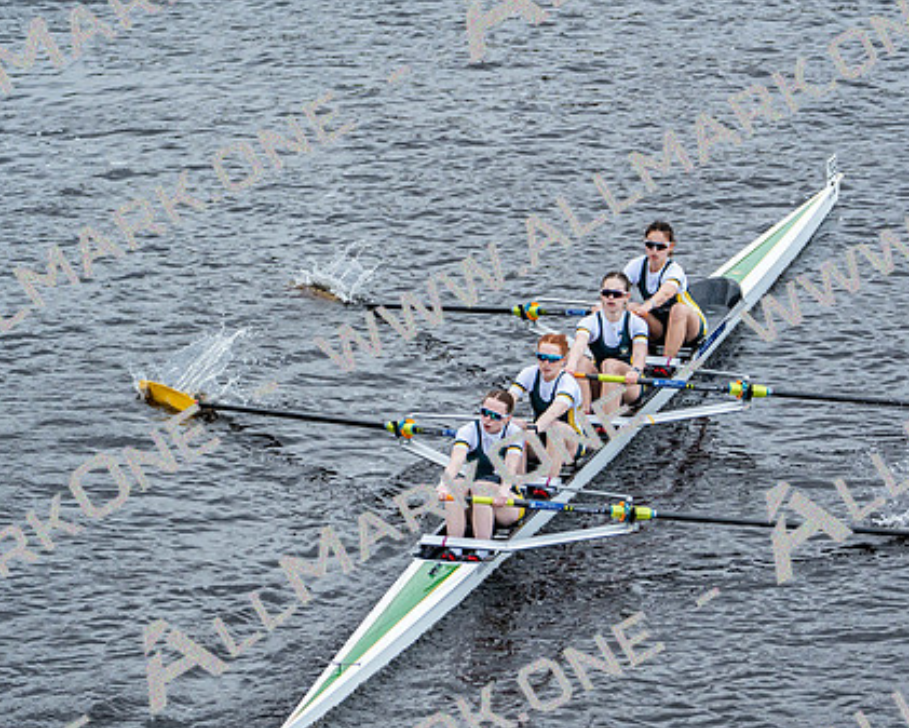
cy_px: 379
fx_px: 8207
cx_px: 581
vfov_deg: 5.1
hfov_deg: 6.3
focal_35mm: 305
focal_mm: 236
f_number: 5.6
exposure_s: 1/1250
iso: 1250
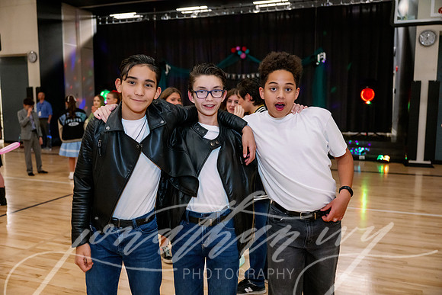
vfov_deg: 41.1
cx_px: 221
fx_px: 393
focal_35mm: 32
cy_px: 148
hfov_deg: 58.7
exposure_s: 1/160
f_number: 2.8
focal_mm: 32
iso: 3200
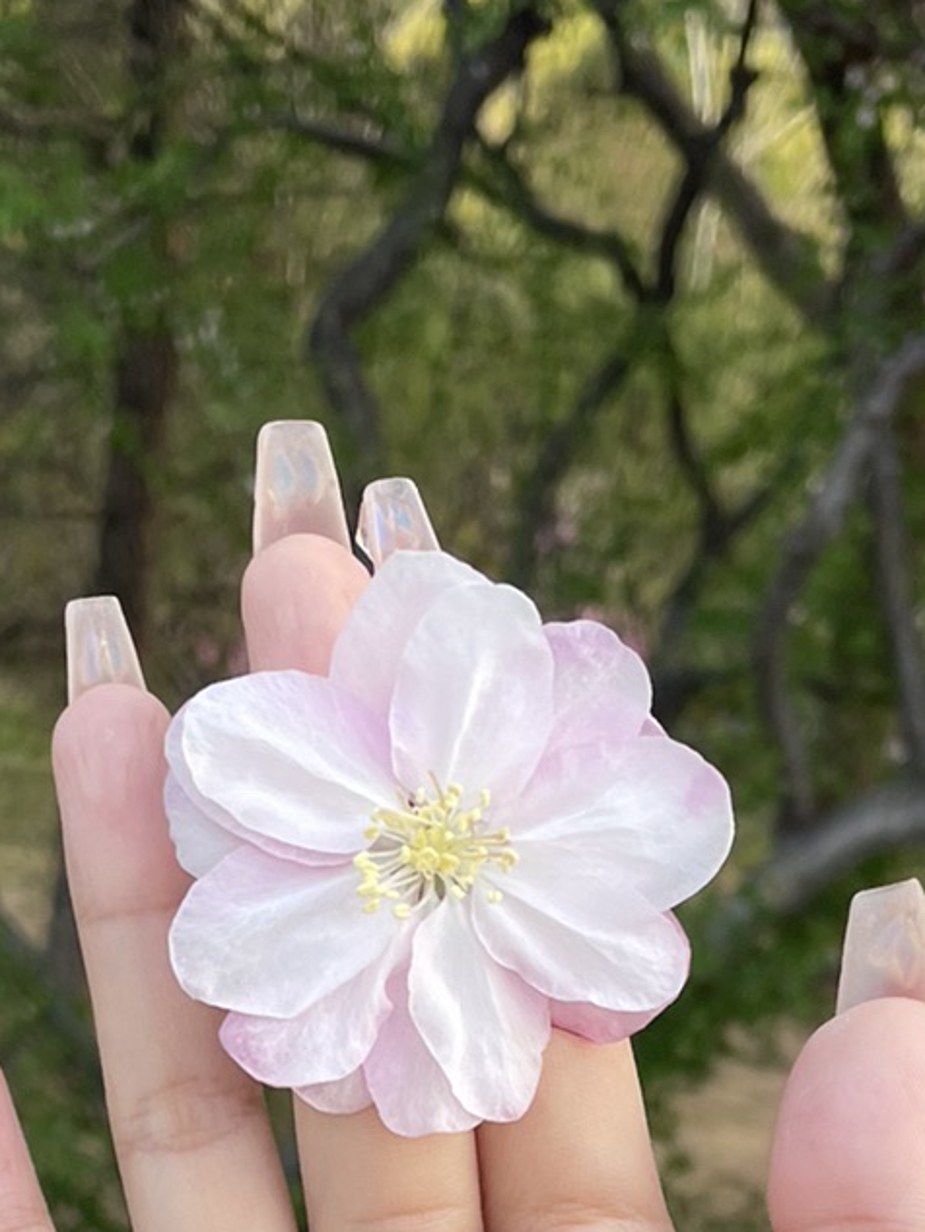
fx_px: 2920
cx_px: 441
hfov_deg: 18.0
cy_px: 1189
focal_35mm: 82
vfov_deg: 23.0
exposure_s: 1/294
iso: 32
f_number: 1.6
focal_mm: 4.2
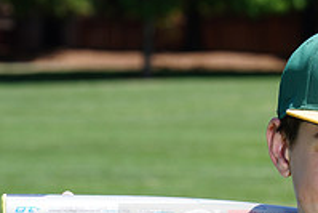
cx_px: 387
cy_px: 225
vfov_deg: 3.5
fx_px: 3447
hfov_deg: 5.3
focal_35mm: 390
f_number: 10
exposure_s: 1/200
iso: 200
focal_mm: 134
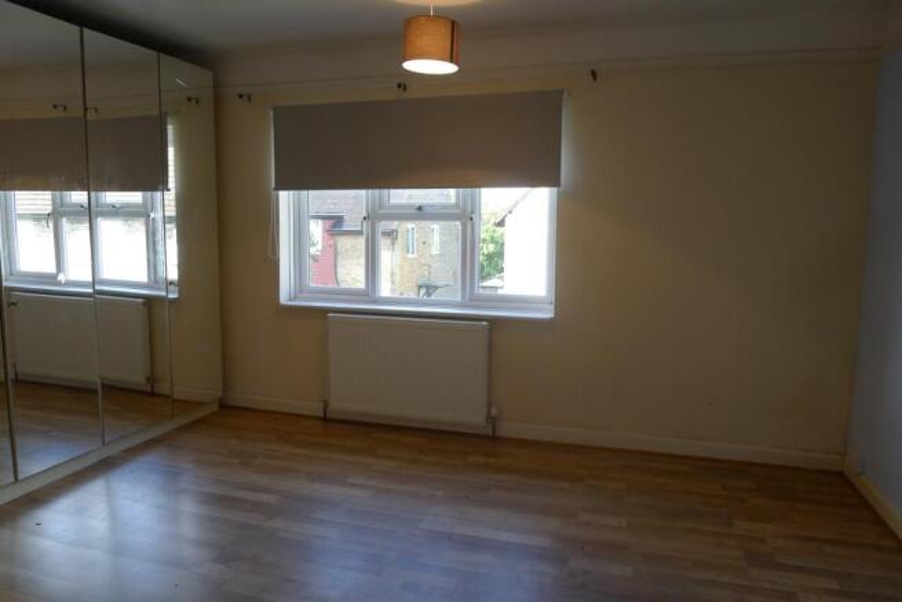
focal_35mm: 24
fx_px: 601
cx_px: 451
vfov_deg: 53.2
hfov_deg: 73.7
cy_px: 301
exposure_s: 1/80
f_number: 2
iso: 80
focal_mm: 5.1
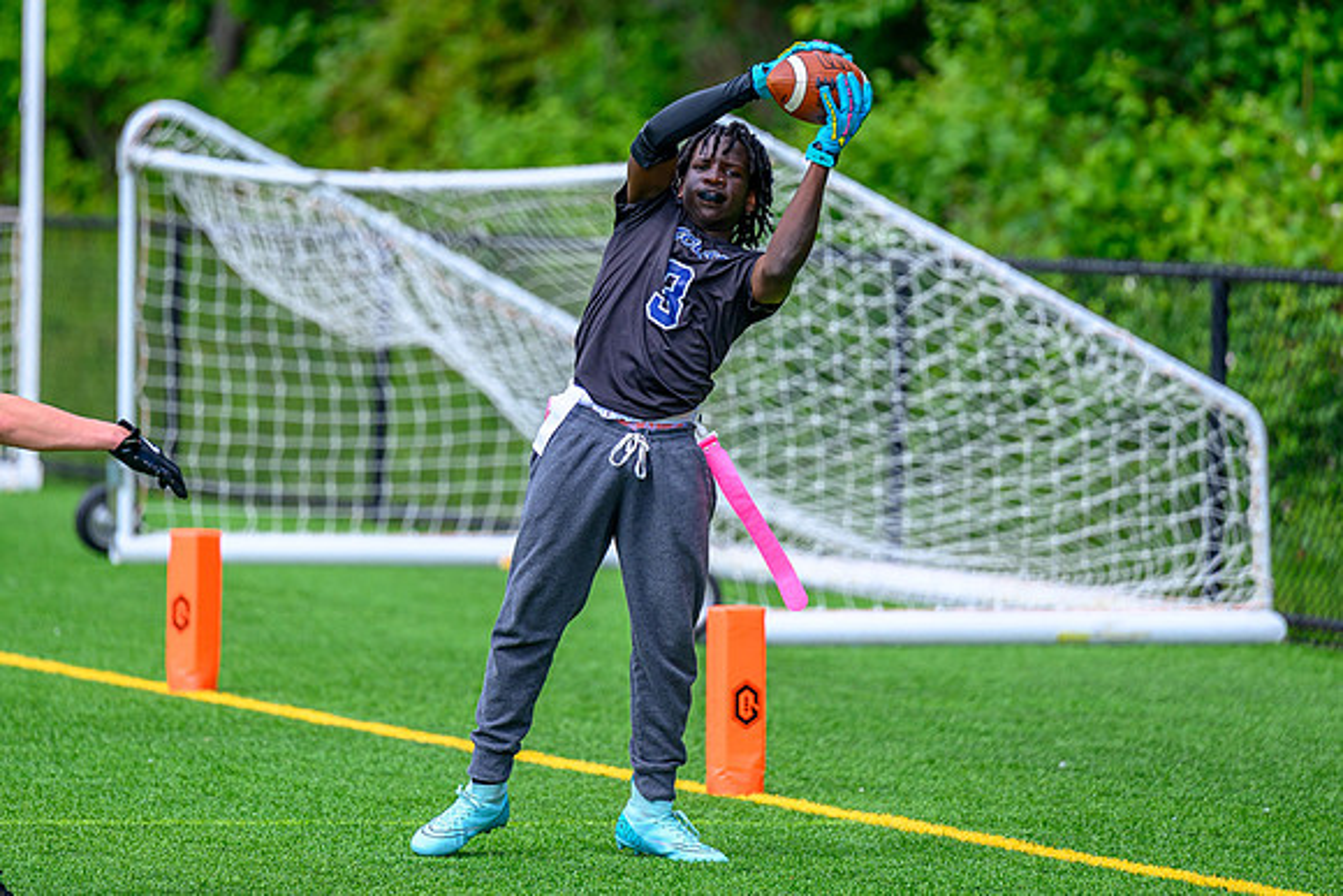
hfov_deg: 7.3
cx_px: 660
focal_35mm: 283
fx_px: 10566
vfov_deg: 4.9
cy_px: 335
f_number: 2.8
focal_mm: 190
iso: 180
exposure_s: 1/2000
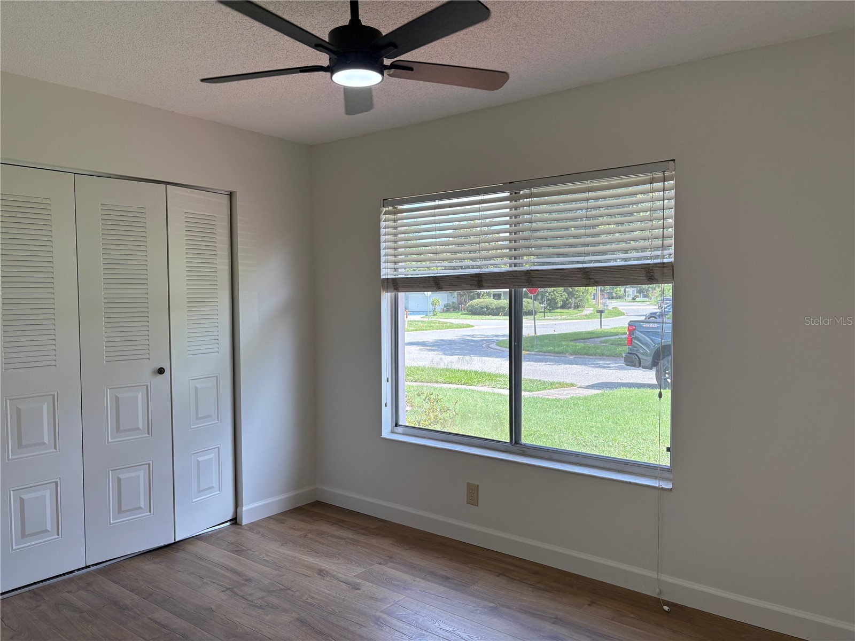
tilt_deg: -1.9
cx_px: 428
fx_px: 642
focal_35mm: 26
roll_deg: +0.0
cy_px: 320
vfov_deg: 53.1
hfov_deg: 67.3
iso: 80
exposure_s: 1/500
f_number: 1.6
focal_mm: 5.96
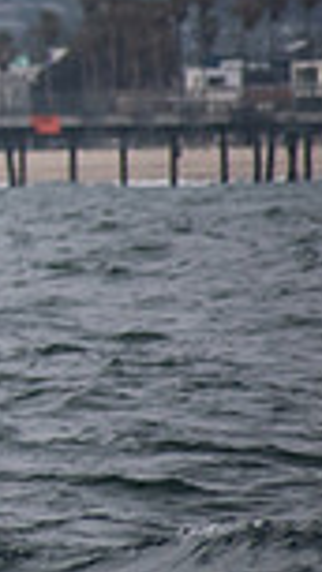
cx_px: -689
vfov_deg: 1.6
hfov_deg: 0.9
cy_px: 43
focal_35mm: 1315
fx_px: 19971
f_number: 5.6
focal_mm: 220
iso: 400
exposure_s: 1/640
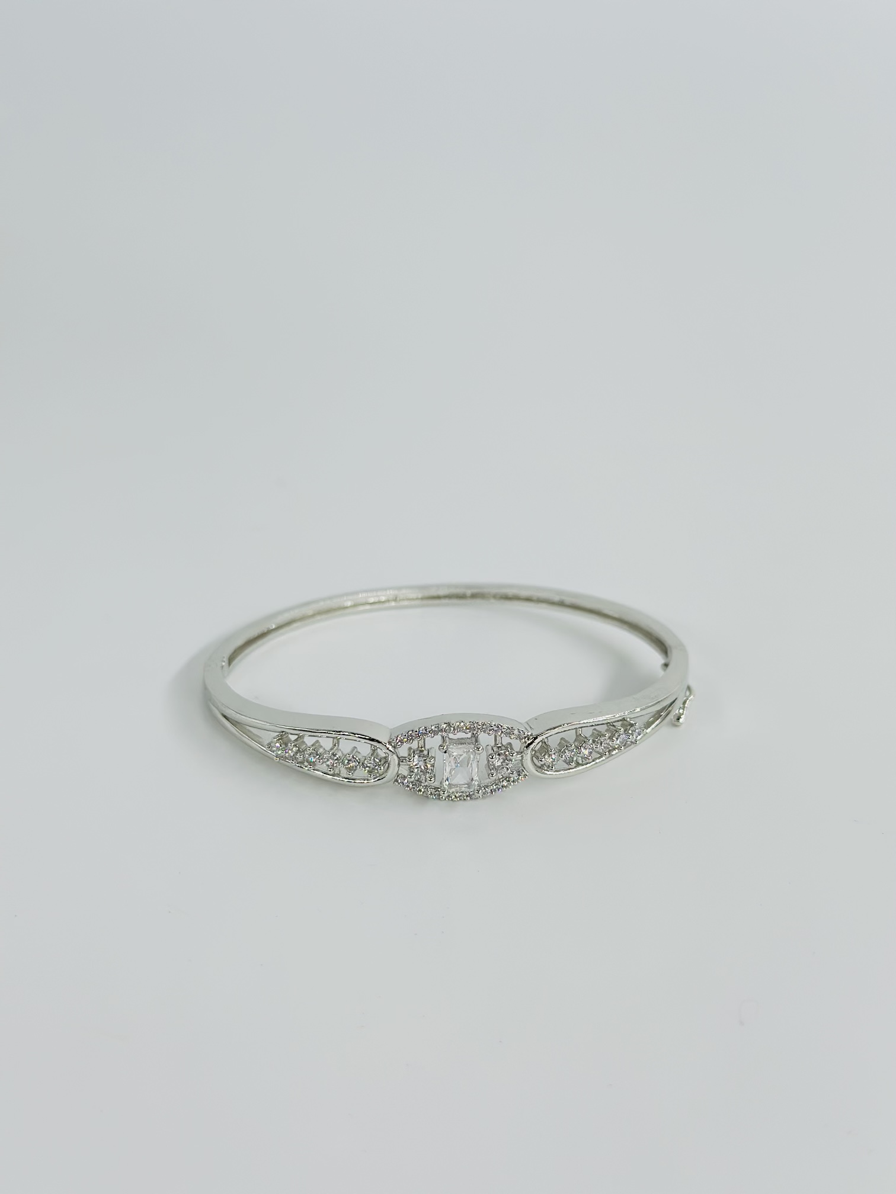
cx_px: 448
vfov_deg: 39.7
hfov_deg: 30.3
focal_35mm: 48
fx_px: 1657
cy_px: 597
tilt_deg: -26.9
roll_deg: -3.8
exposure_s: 1/1880
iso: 80
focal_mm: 6.86
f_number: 1.78
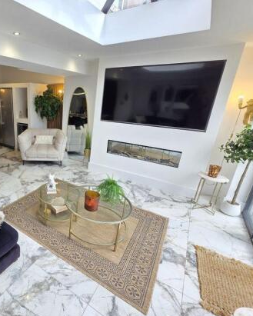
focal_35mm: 18
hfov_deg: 67.4
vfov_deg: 86.3
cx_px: 53
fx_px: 168
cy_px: 155
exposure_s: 1/100
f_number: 1.9
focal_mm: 2.2
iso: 50
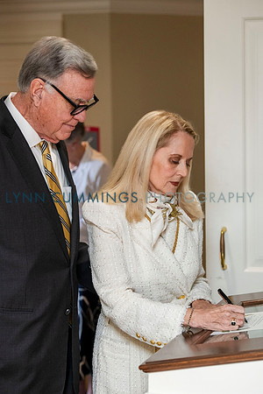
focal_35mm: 92
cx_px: 132
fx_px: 1008
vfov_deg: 22.1
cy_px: 197
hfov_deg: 14.9
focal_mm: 92
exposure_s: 1/125
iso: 1000
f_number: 4.5
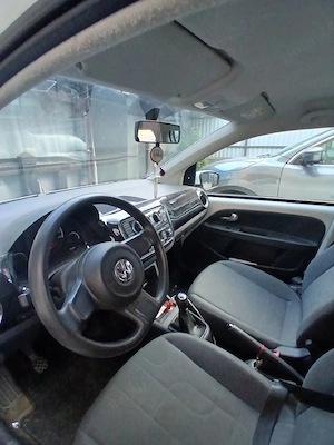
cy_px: 222
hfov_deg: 74.7
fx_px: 219
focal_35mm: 17
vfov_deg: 91.0
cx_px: 167
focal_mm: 1.4
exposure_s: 1/33.3
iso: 250
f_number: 2.2
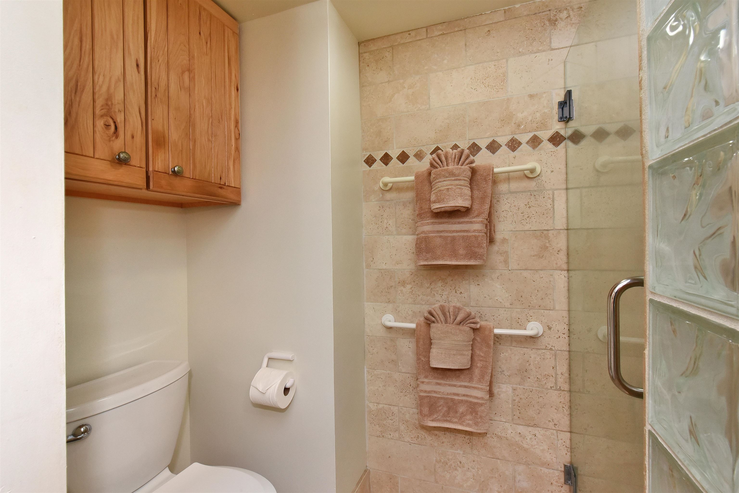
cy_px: 246
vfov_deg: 77.4
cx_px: 370
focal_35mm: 15
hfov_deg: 100.4
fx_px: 308
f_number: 16
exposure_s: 1/60
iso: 2200
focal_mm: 15
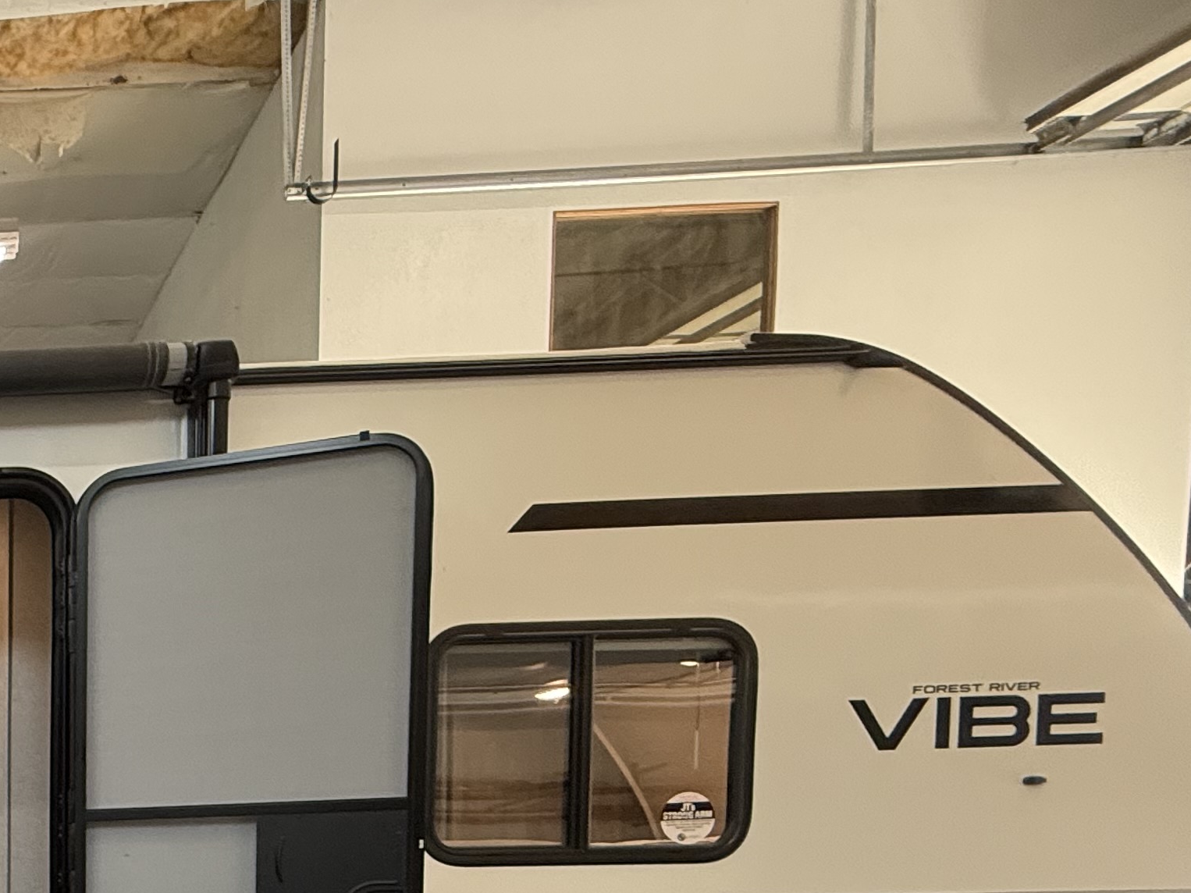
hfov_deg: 35.5
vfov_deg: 33.7
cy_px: 979
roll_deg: +1.7
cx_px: -330
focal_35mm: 37
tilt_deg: -5.3
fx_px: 1273
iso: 200
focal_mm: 2.22
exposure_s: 1/120
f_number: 2.2
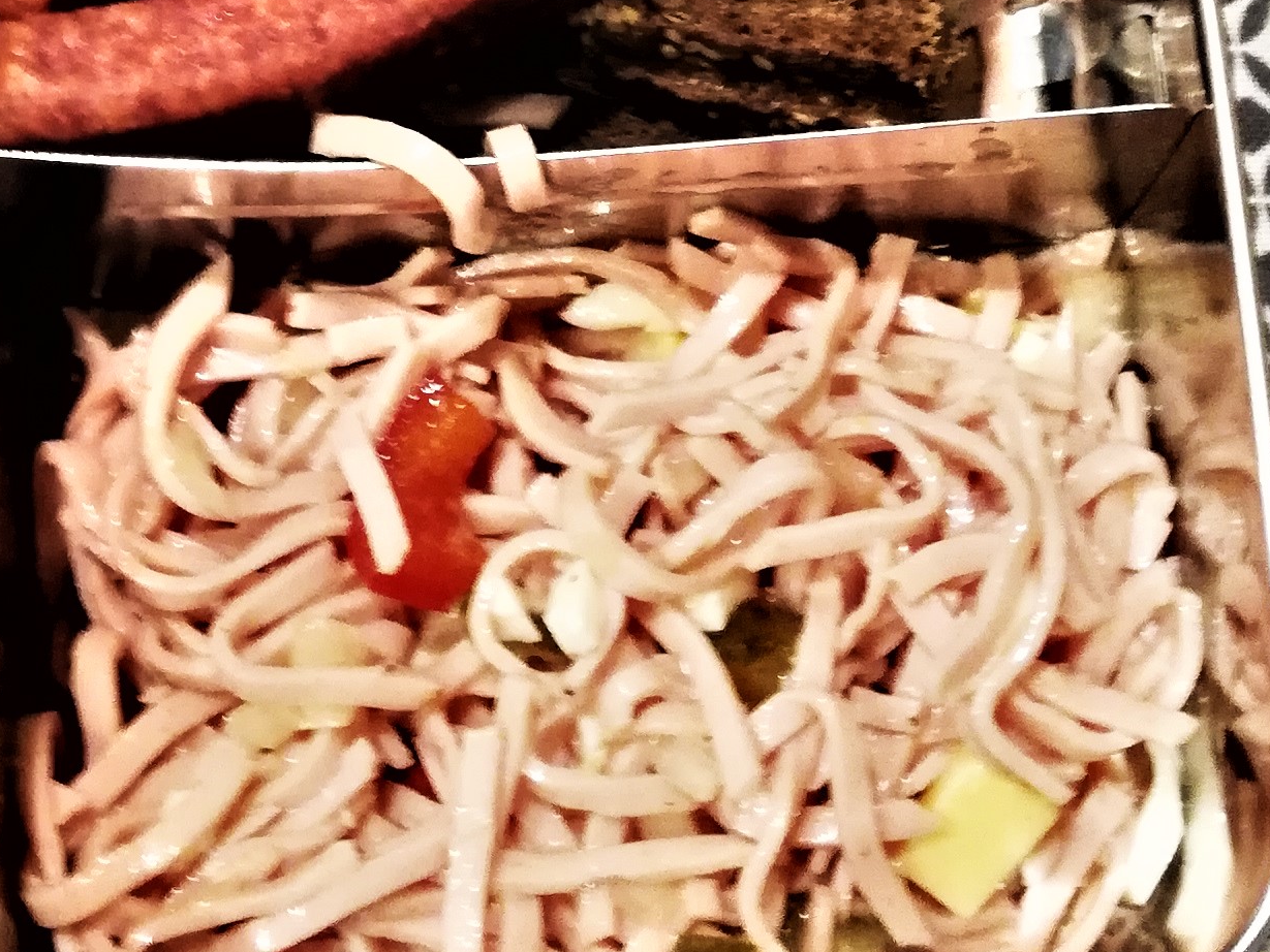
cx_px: 565
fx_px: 2752
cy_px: 183
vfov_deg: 19.4
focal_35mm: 75
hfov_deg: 26.0
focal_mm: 3.81
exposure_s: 1/20
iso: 500
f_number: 2.2
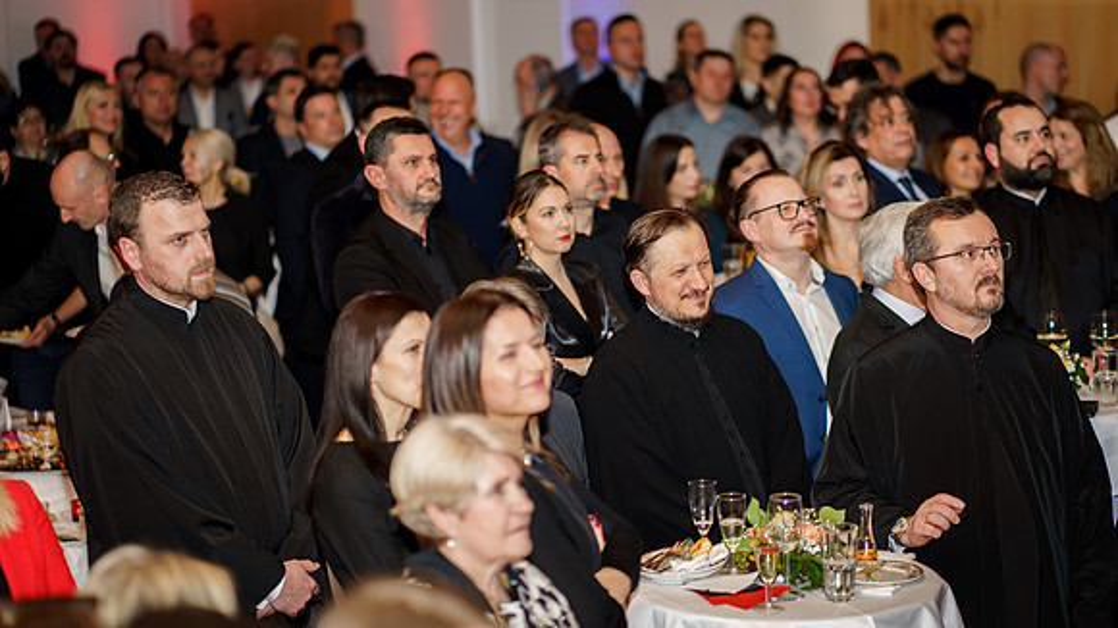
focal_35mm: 89
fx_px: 2639
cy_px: 298
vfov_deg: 13.6
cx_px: 559
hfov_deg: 23.9
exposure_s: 1/250
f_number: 1.8
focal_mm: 85
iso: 800
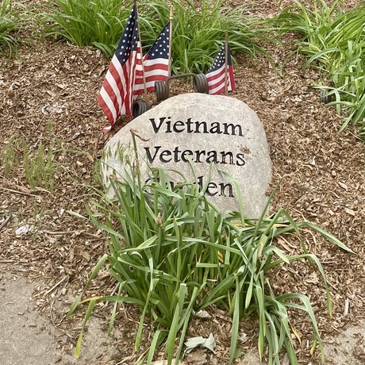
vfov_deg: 30.2
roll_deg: +1.0
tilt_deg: -22.1
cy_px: 33
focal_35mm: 54
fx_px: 644
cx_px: 208
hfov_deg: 31.6
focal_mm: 4.2
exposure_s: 1/1742
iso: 32
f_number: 1.6
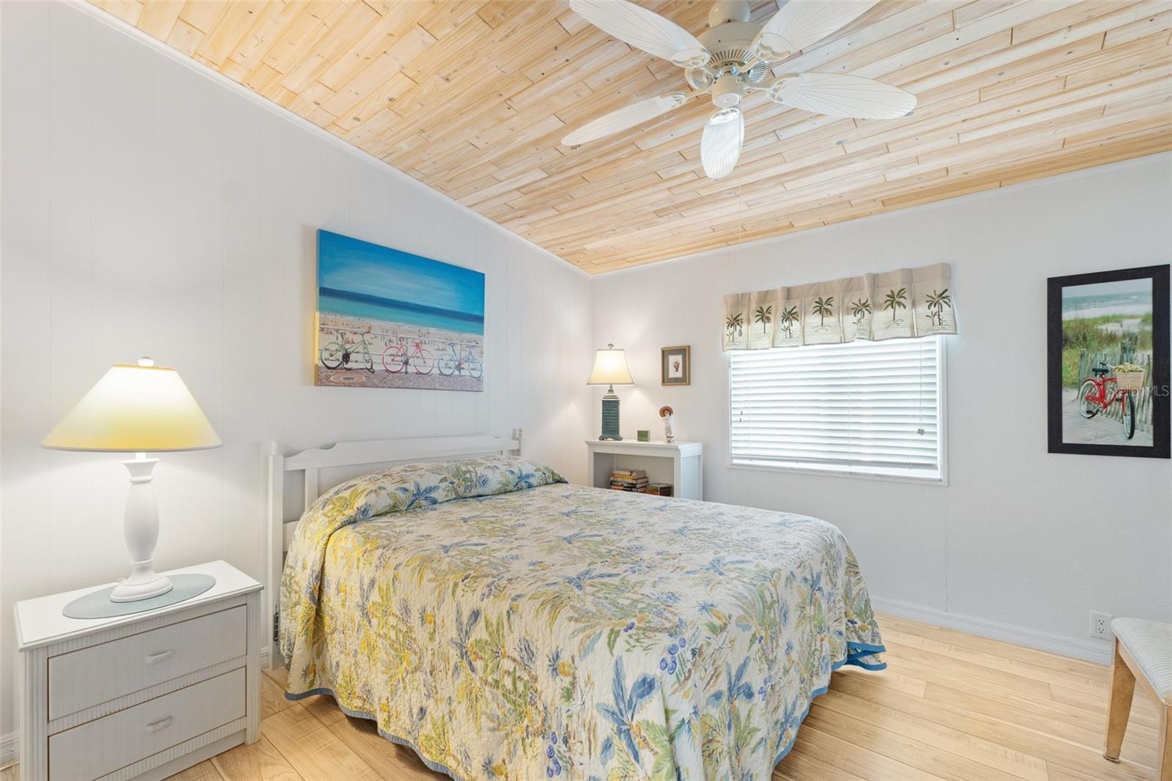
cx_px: 586
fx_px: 488
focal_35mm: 15
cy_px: 390
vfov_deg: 77.3
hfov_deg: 100.4
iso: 100
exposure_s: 1.3
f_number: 7.1
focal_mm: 10
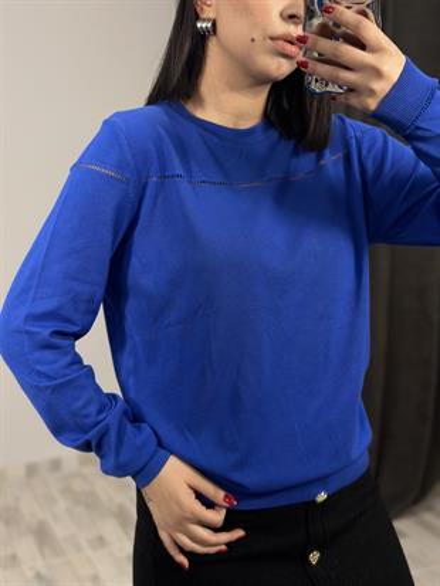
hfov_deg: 30.3
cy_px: 293
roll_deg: +4.7
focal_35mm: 48
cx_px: 220
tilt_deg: -31.6
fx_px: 813
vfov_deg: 39.6
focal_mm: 6.86
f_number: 1.78
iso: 160
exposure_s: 1/100
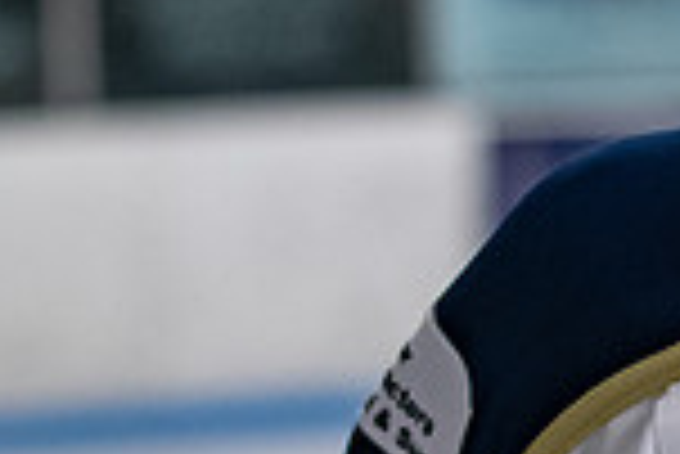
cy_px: 151
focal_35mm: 461
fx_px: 8716
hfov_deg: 4.4
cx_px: 1026
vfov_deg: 3.0
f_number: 3.2
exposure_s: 1/800
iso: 2000
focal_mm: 70
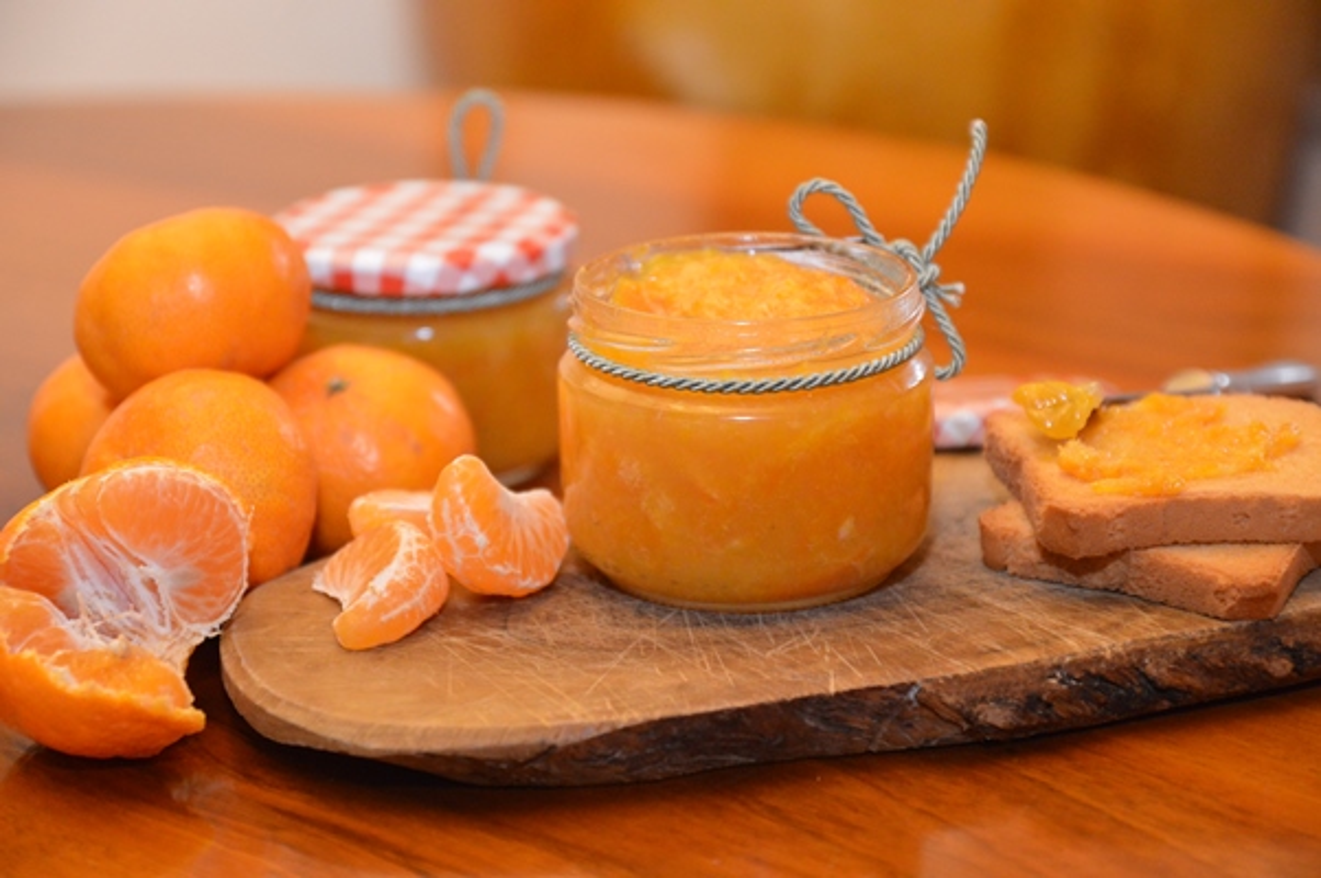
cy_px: 439
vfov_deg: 18.1
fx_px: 2749
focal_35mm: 75
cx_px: 660
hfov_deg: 27.0
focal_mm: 50
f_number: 2.8
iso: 2000
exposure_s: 1/60
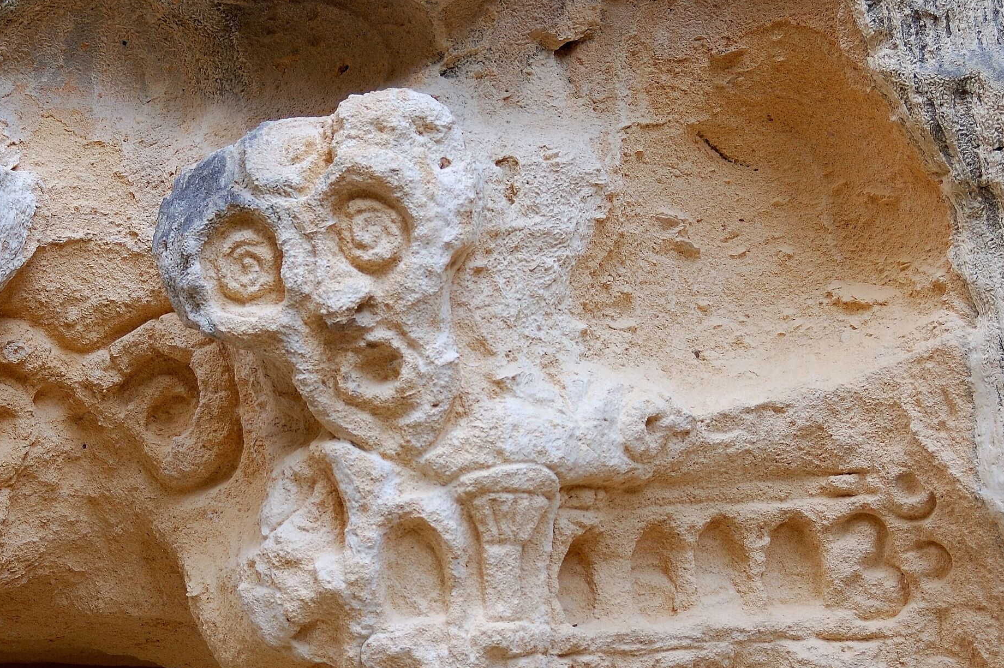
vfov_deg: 22.3
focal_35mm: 61
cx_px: 492
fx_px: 1690
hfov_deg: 33.1
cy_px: 386
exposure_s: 1/25
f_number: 4
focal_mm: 31
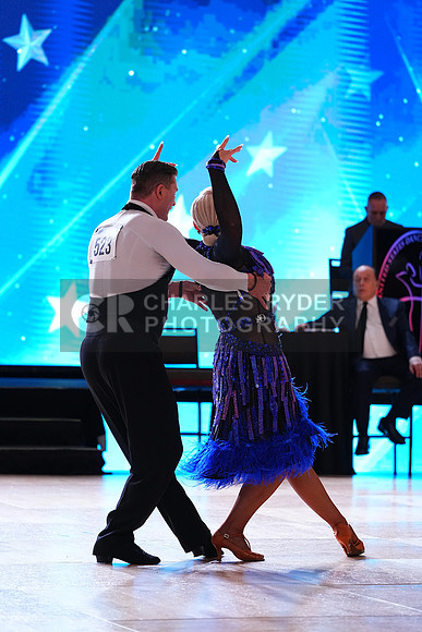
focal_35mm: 149
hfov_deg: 9.2
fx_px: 2618
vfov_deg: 13.8
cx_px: 211
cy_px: 316
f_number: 4
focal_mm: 149
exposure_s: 1/400
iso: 3200
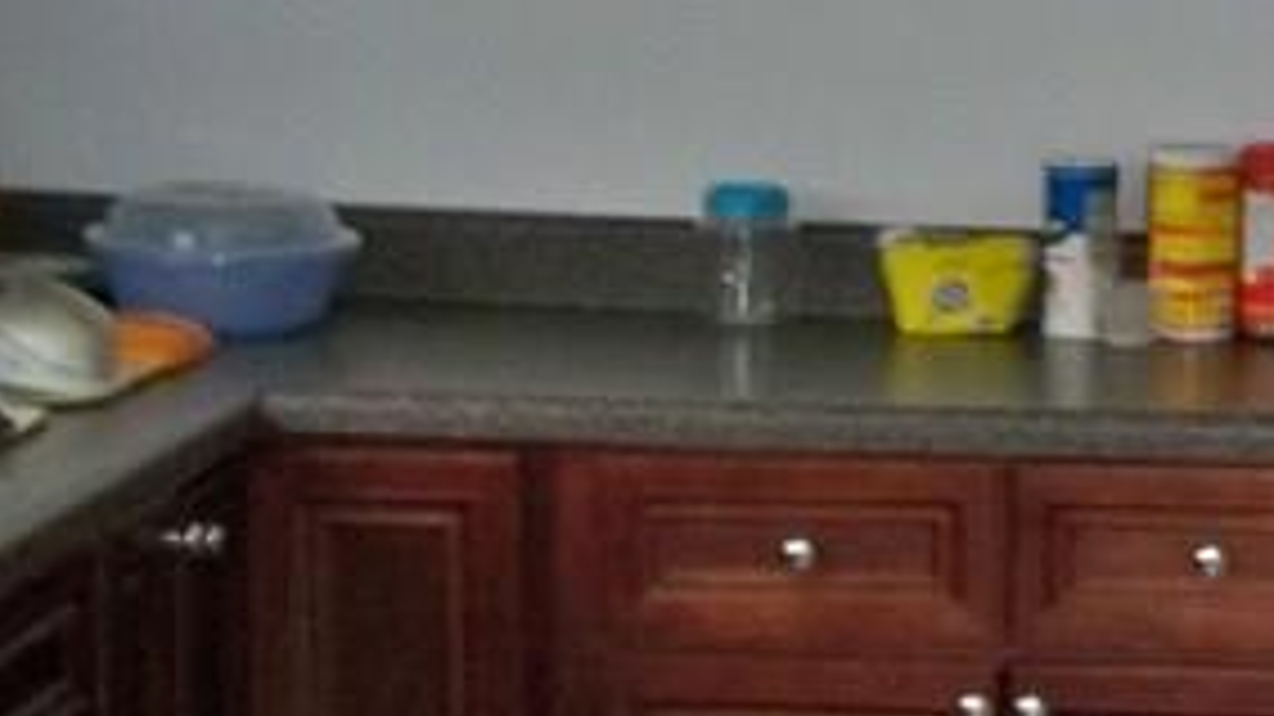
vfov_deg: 8.7
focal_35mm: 138
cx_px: 1292
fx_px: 4661
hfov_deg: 15.3
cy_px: -72
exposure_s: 1/30
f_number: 3.5
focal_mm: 6.2
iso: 200
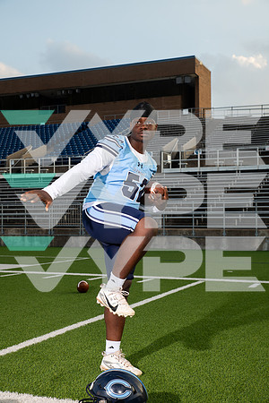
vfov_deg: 41.1
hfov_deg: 28.1
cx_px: 134
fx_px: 538
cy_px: 202
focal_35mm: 48
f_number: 7.1
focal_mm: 48
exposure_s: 1/320
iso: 160
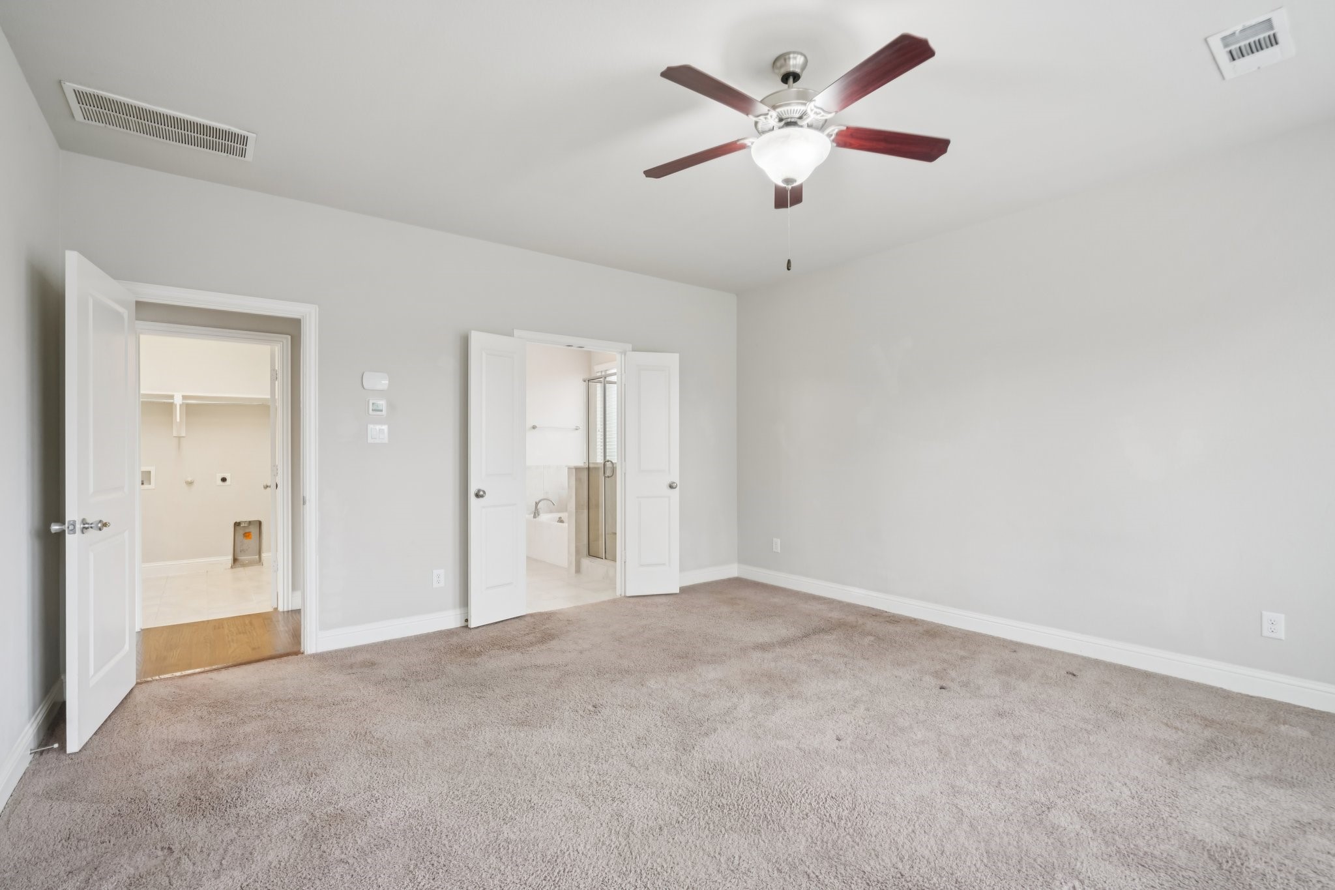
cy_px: 445
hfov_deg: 96.7
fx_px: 593
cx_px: 668
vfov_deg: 73.7
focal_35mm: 16
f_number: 8
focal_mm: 16
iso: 400
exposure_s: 1/13
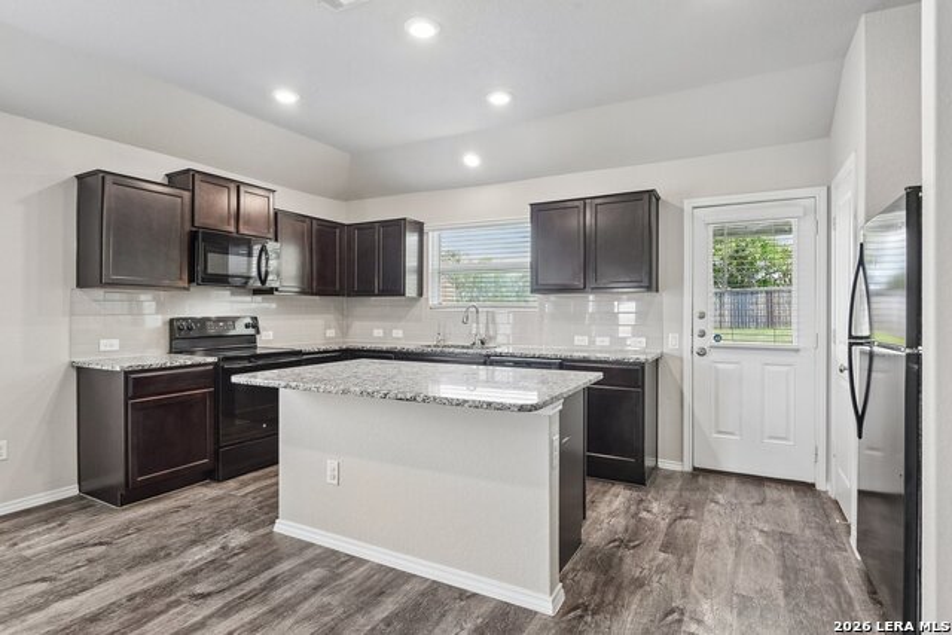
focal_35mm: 19
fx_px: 503
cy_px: 318
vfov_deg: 64.6
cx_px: 476
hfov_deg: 86.9
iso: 2000
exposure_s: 1/20
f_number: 8
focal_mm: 19
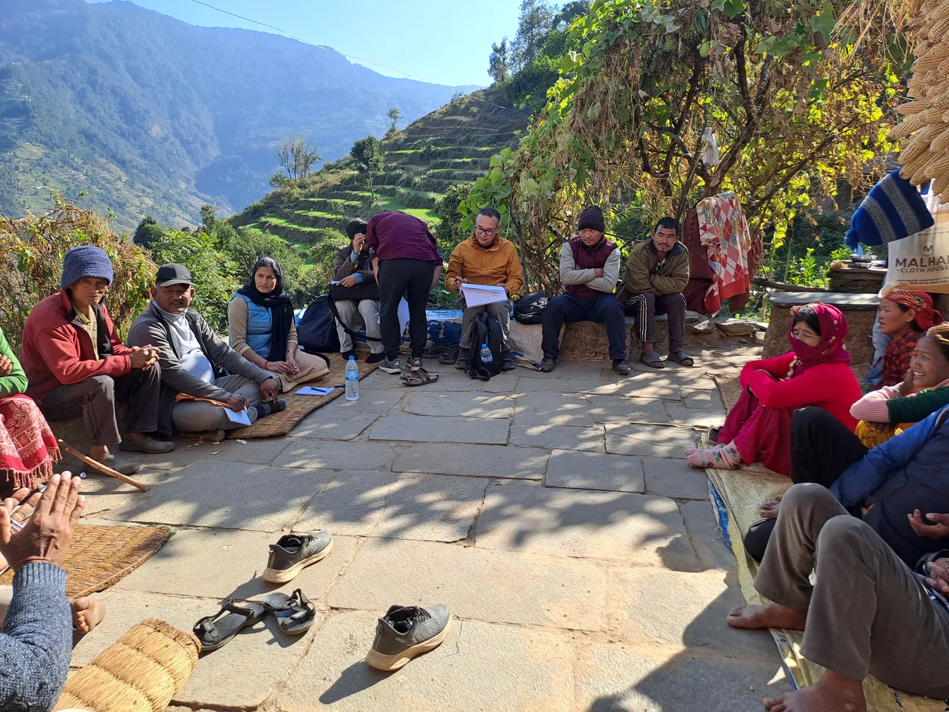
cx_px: 474
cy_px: 356
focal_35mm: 25
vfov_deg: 54.9
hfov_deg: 69.4
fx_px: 685
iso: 32
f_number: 1.8
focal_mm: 4.65
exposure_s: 1/593
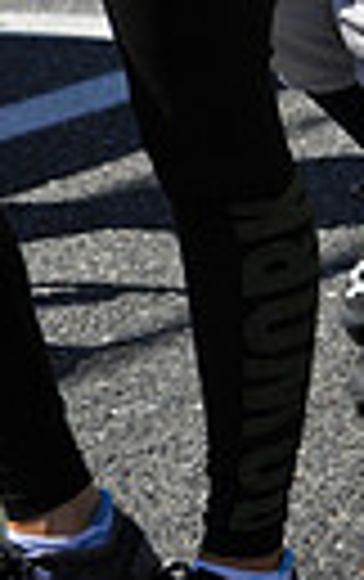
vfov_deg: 6.5
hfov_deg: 4.0
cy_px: -283
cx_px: 1186
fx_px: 5062
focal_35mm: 320
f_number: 5
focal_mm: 70
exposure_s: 1/1000
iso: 200
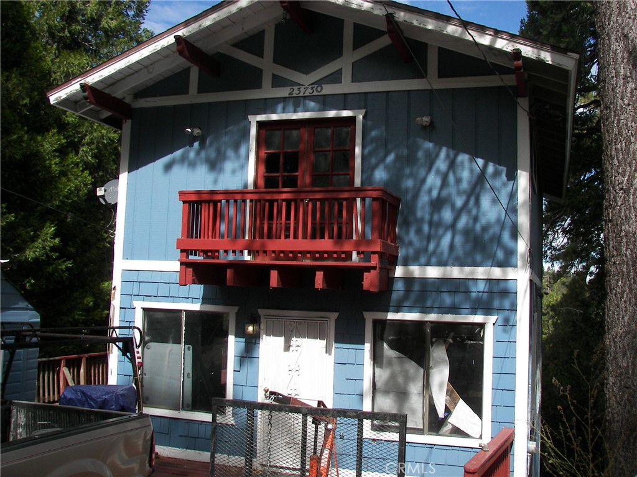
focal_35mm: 36
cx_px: 318
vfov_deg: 39.7
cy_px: 238
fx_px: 662
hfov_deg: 51.4
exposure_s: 1/640
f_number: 2.8
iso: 50
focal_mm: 6
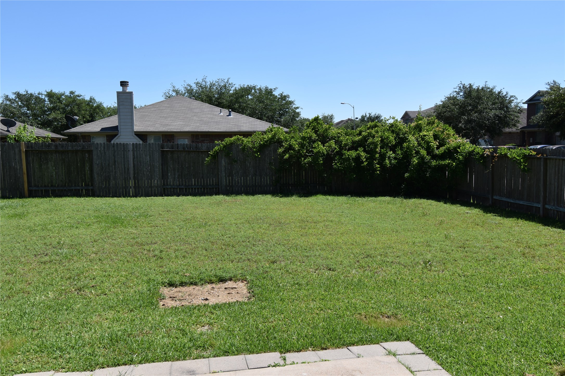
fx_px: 471
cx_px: 282
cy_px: 188
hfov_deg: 61.9
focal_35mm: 30
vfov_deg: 43.6
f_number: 8
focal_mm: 20
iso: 110
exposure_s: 1/250
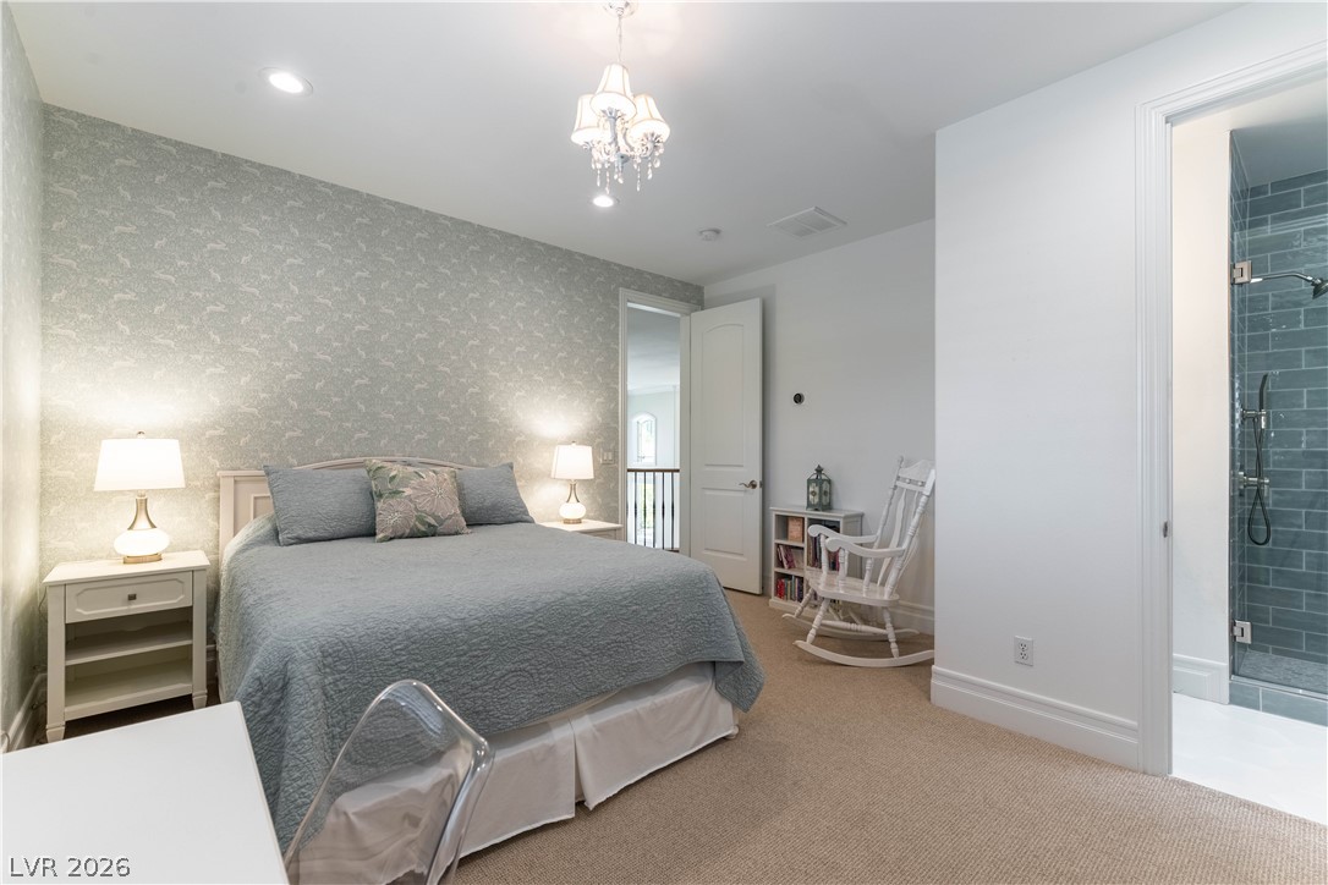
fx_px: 553
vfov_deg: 77.3
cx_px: 664
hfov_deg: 100.4
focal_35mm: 15
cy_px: 442
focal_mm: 15
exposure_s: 1/800
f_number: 8
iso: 400
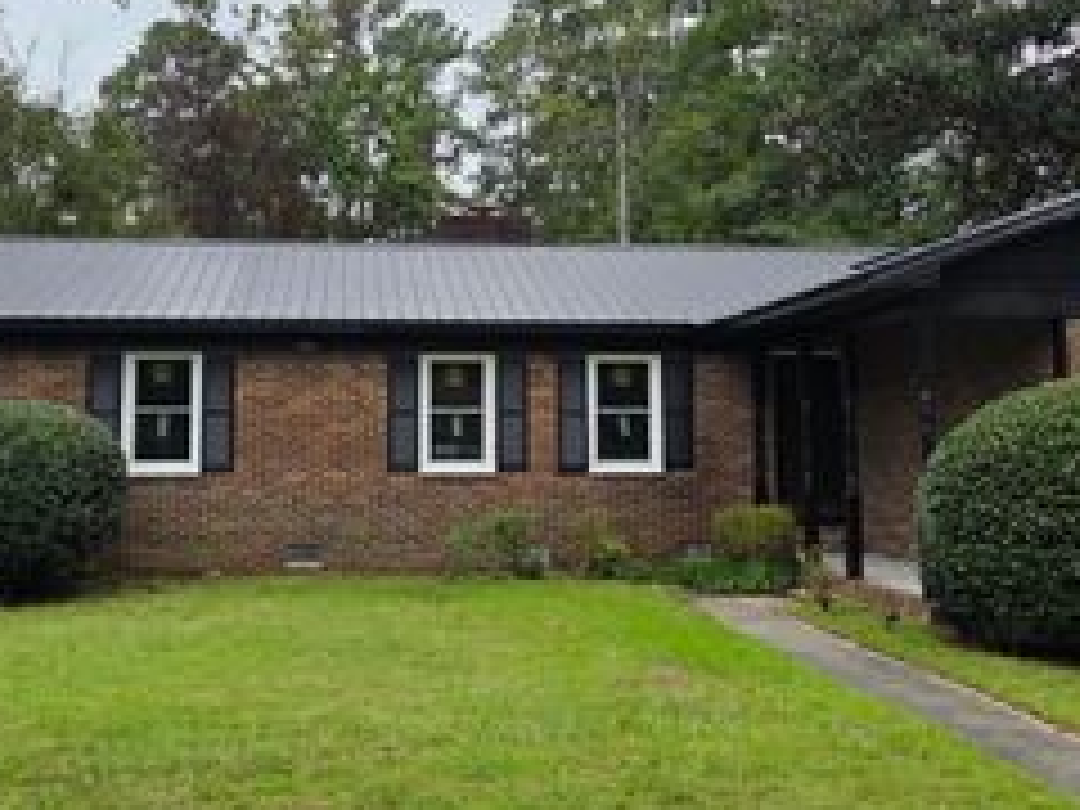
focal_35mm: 48
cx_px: 518
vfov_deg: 30.2
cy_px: 308
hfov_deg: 39.6
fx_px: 1498
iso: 80
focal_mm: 5.4
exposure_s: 1/4274
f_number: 1.8
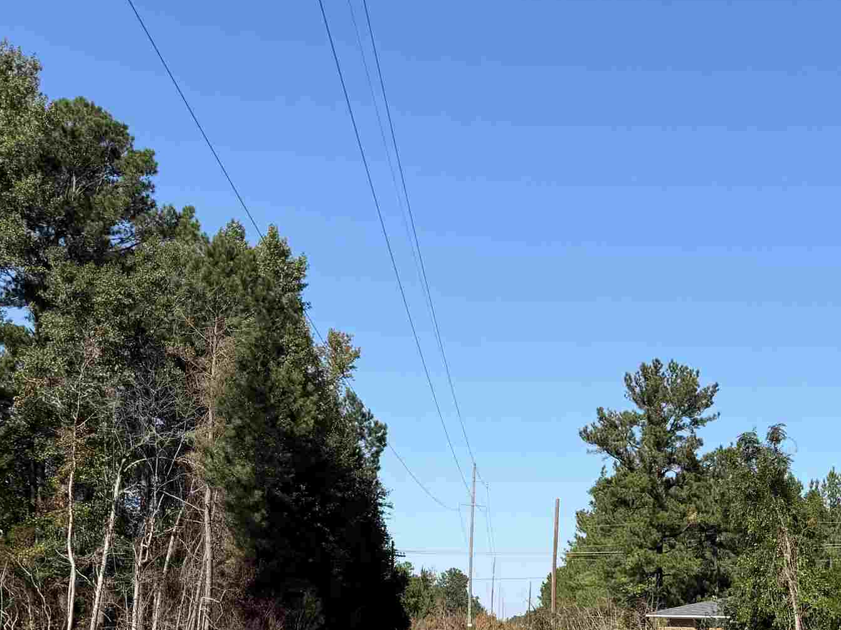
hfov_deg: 33.3
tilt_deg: -1.3
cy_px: 688
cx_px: 737
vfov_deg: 24.8
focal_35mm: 55
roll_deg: -1.5
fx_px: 1336
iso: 80
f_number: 1.78
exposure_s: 1/3425
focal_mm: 6.76
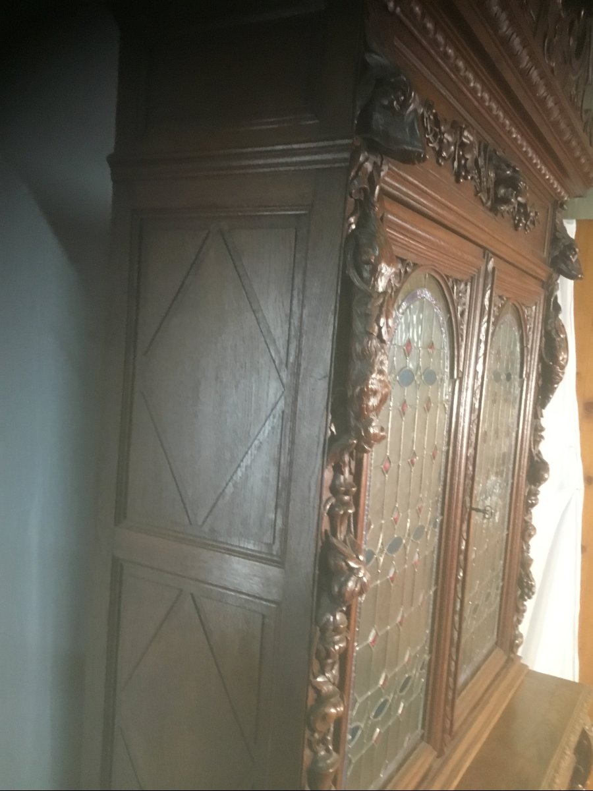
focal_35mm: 31
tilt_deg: -2.7
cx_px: 296
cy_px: 396
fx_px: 708
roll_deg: -3.2
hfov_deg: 45.4
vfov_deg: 58.4
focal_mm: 3.3
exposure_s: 1/17
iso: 400
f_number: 2.4
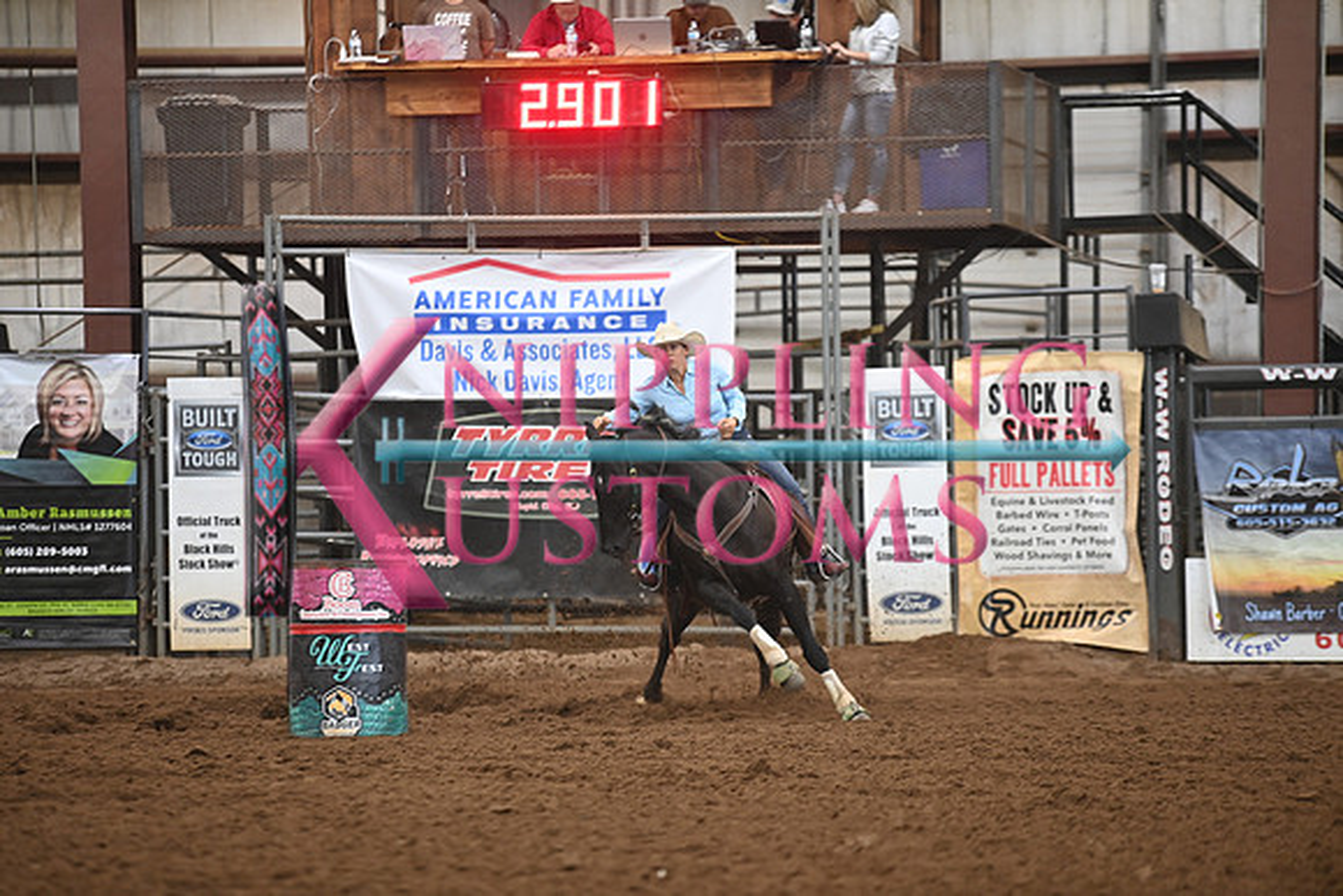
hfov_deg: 10.3
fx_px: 7463
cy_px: 448
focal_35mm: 200
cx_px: 672
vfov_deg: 6.9
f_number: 2.8
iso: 2000
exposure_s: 1/250
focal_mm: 200
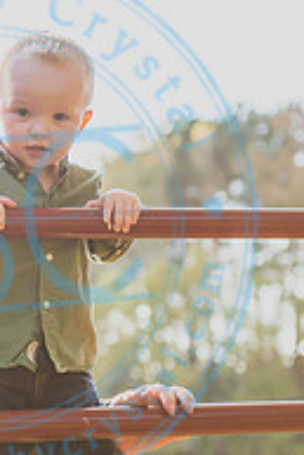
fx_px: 2061
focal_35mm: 163
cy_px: 229
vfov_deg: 12.6
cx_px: -35
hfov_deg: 8.4
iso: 200
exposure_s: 1/200
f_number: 4
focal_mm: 70
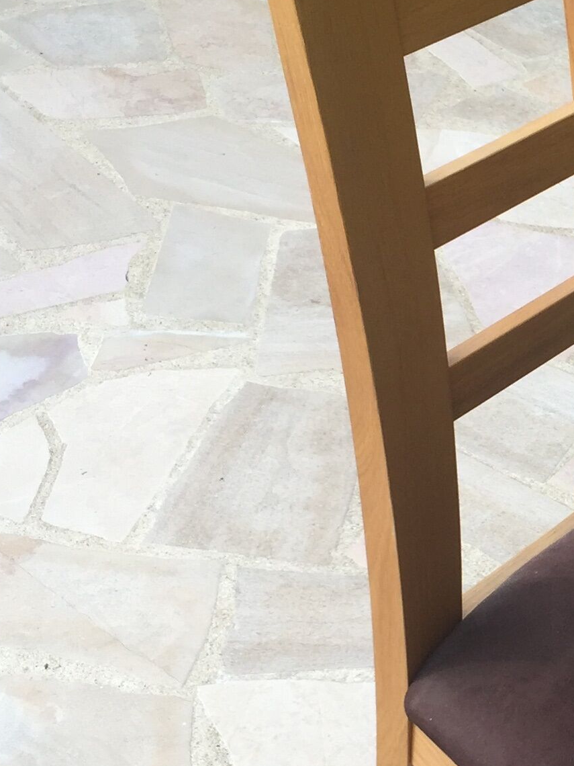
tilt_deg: -33.4
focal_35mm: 83
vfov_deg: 23.5
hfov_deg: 16.8
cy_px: 496
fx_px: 1835
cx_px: 737
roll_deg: -0.6
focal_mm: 4.15
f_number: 2.2
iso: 32
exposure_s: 1/514
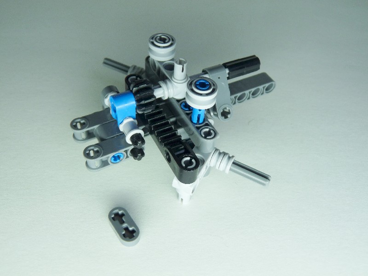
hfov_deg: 52.6
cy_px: 138
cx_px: 184
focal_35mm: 35
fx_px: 372
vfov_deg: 40.7
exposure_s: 1/60
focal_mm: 6.2
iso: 100
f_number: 3
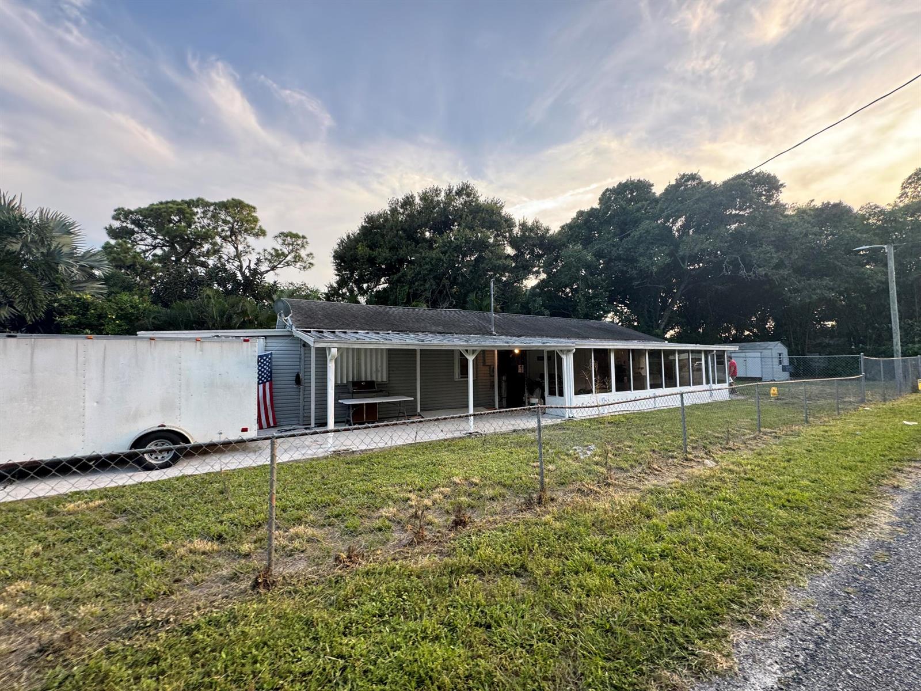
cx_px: 460
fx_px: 372
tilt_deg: +6.6
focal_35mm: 14
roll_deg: +0.5
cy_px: 346
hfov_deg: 102.1
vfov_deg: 85.7
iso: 80
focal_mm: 2.22
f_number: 2.2
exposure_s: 1/99
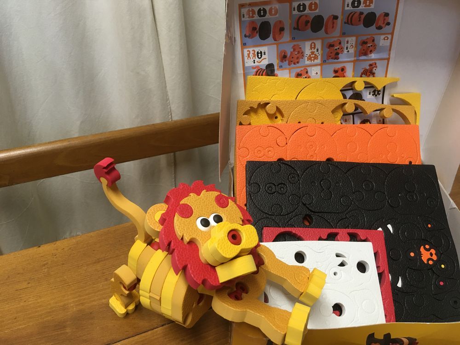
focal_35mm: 29
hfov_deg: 61.7
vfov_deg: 48.2
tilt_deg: -36.7
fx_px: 385
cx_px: 230
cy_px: 172
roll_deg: -3.2
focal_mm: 4.15
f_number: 2.2
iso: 64
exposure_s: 1/33
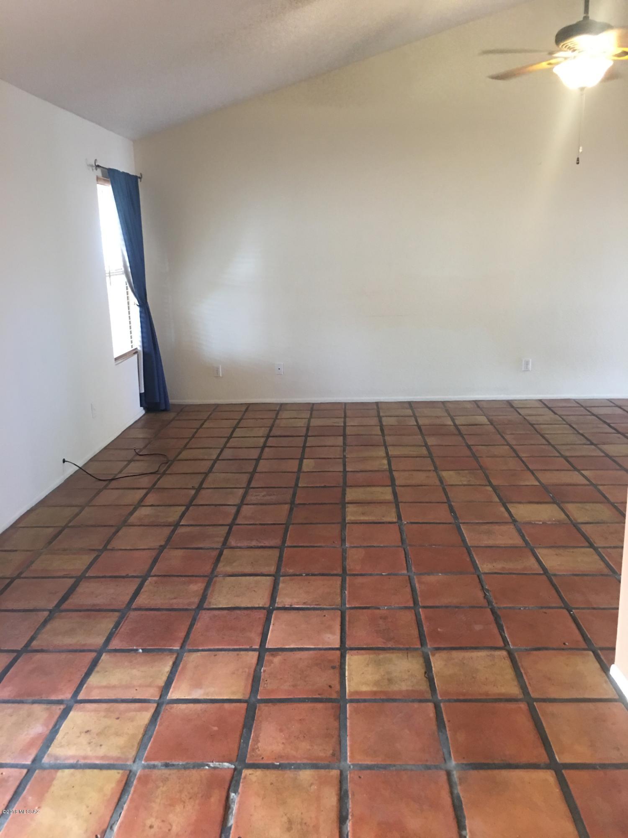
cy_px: 419
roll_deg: +0.5
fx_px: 701
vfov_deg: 61.7
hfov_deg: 48.2
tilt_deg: -12.4
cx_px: 314
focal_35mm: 29
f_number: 2.2
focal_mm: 4.15
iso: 80
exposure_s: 1/10
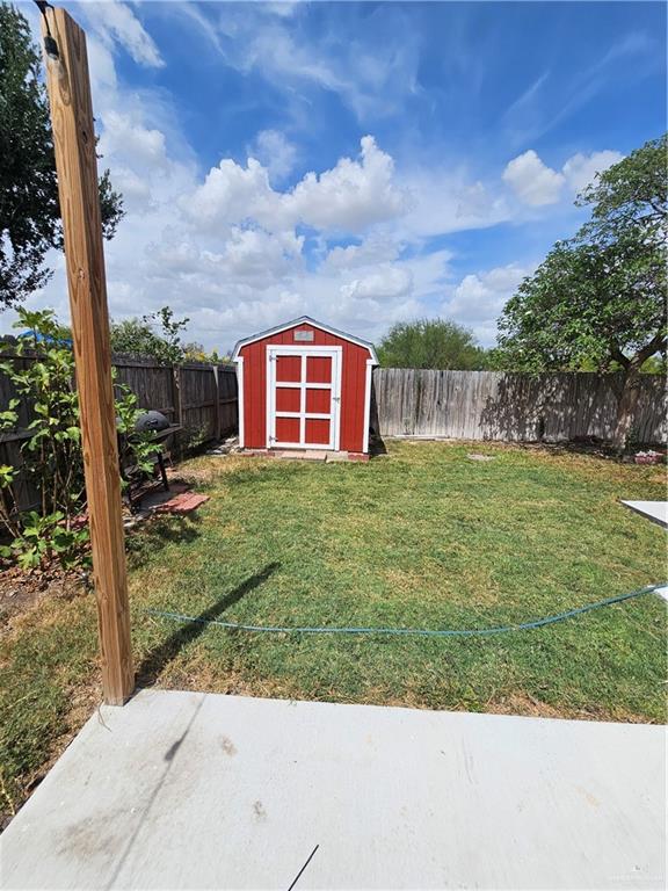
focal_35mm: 13
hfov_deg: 89.9
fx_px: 334
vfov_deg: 106.2
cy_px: 446
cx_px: 334
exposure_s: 1/5638
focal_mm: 2.2
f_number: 2.2
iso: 50
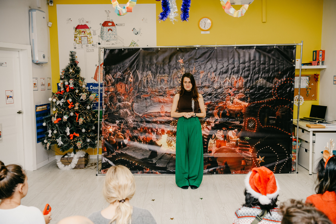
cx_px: 168
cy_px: 112
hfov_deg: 50.7
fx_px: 355
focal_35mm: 38
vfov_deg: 35.1
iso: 250
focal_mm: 38
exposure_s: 1/160
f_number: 4.5
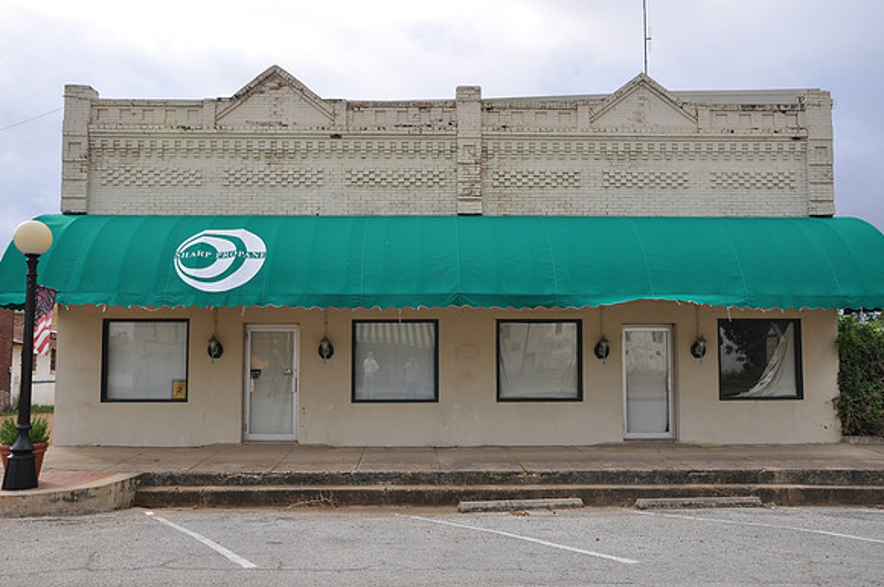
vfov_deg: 39.9
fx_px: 809
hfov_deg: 57.3
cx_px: 442
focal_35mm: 33
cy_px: 294
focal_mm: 22
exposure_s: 1/80
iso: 200
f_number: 9
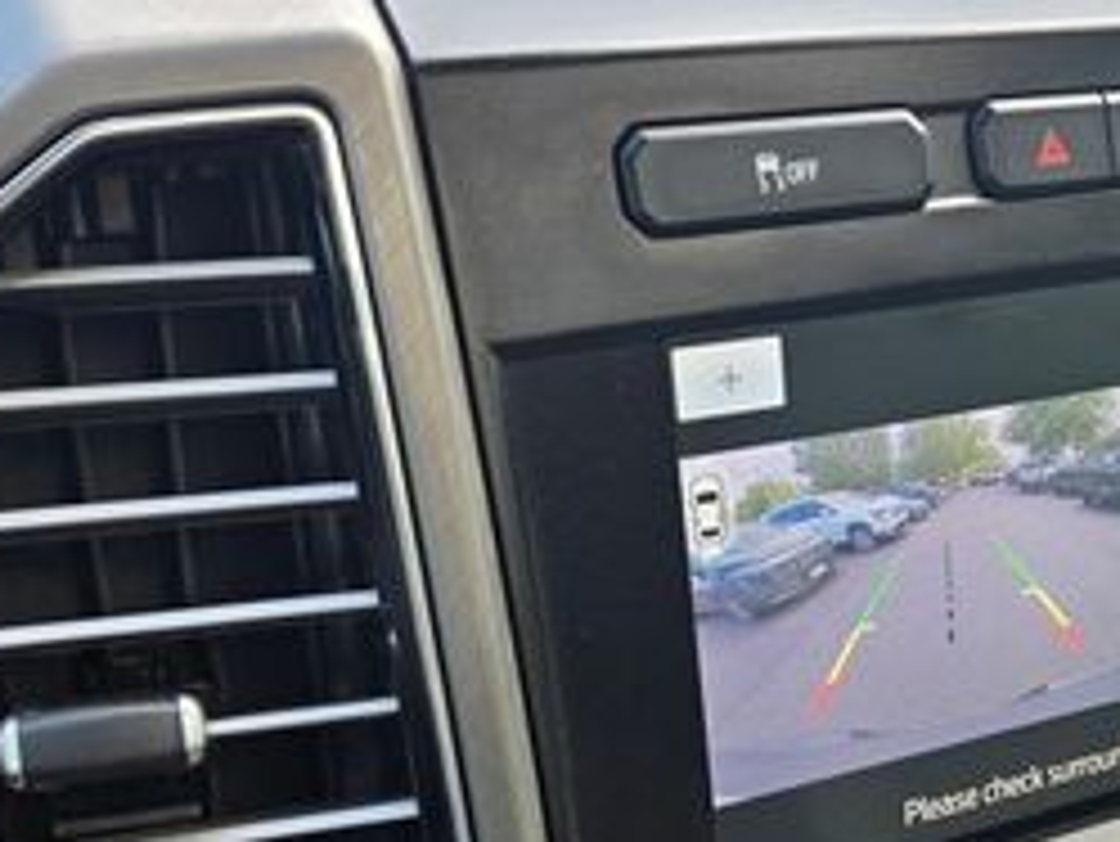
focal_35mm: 59
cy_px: 684
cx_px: 1012
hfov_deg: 31.2
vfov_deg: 24.4
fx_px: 1910
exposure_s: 1/180
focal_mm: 5.4
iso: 50
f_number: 1.8
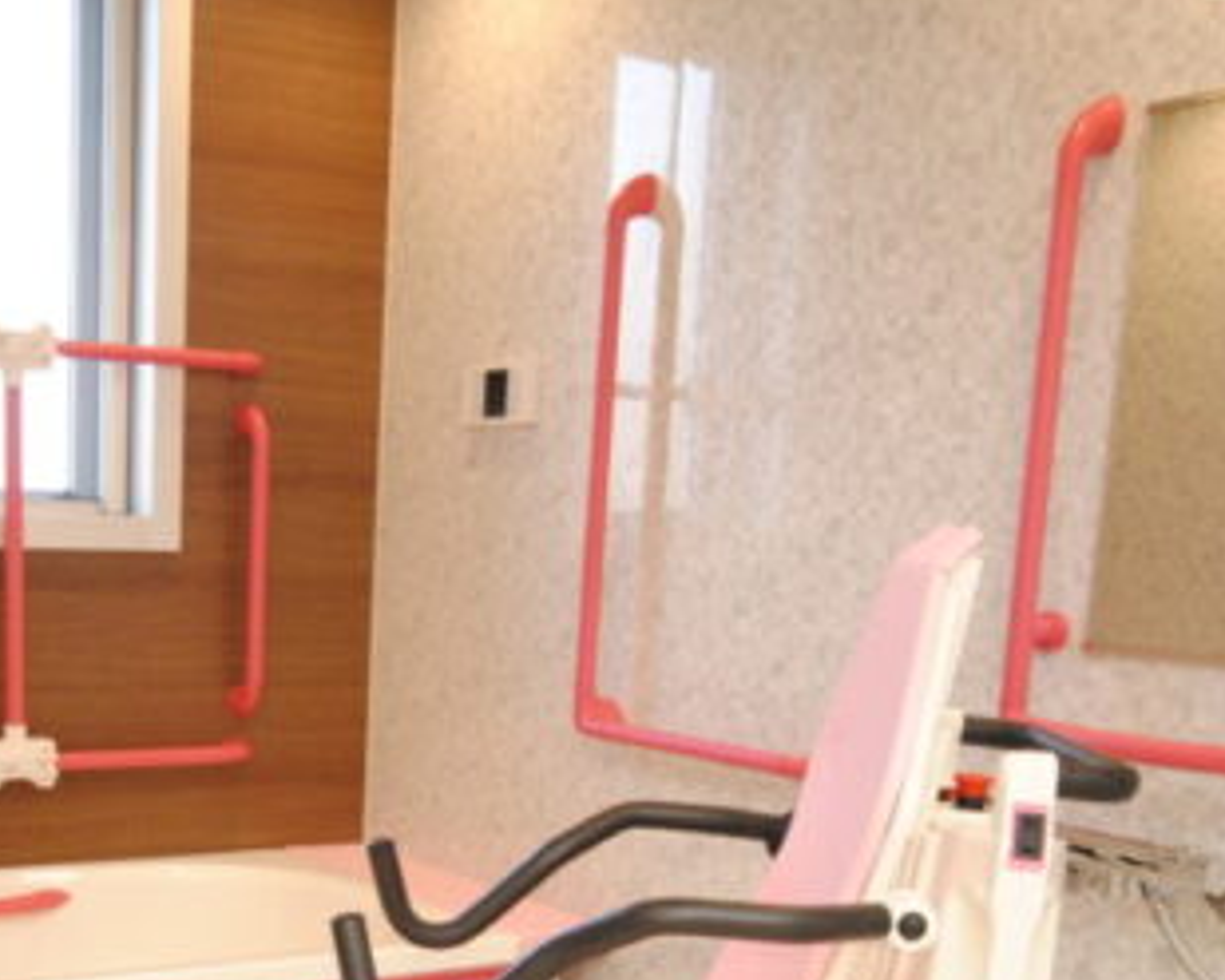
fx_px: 1776
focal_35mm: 49
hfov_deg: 37.0
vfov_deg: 29.6
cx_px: 285
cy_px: 881
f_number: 4.8
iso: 800
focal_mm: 14
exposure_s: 1/60
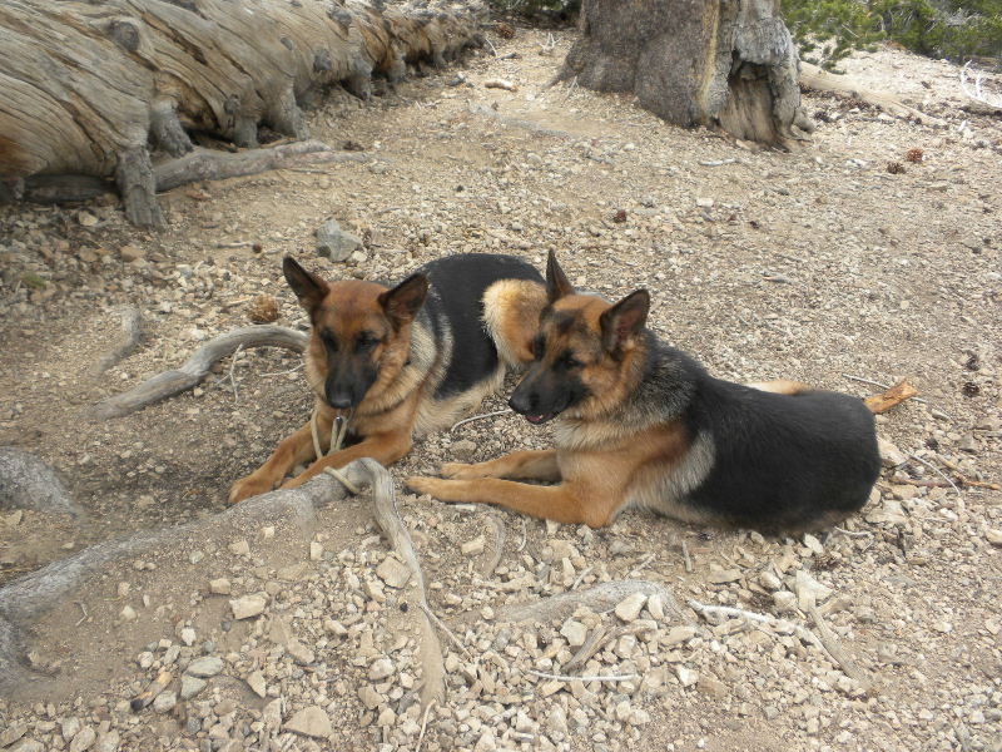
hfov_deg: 50.1
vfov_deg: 38.7
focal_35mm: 37
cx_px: 501
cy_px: 376
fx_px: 1071
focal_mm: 6.6
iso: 64
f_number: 3.5
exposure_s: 1/277
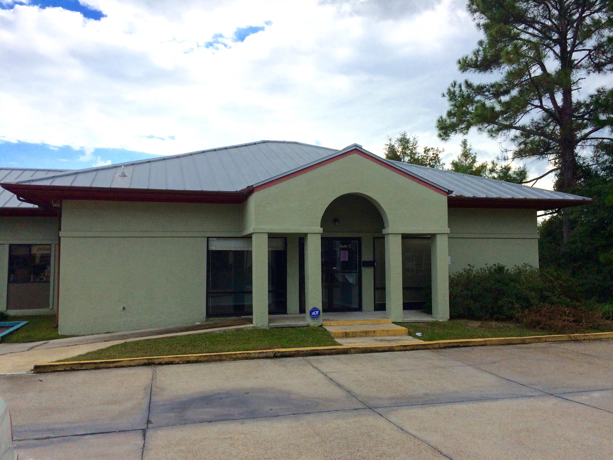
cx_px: 306
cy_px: 230
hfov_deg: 61.7
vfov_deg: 48.2
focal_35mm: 29
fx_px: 514
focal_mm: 4.15
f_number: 2.2
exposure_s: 1/1953
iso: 32
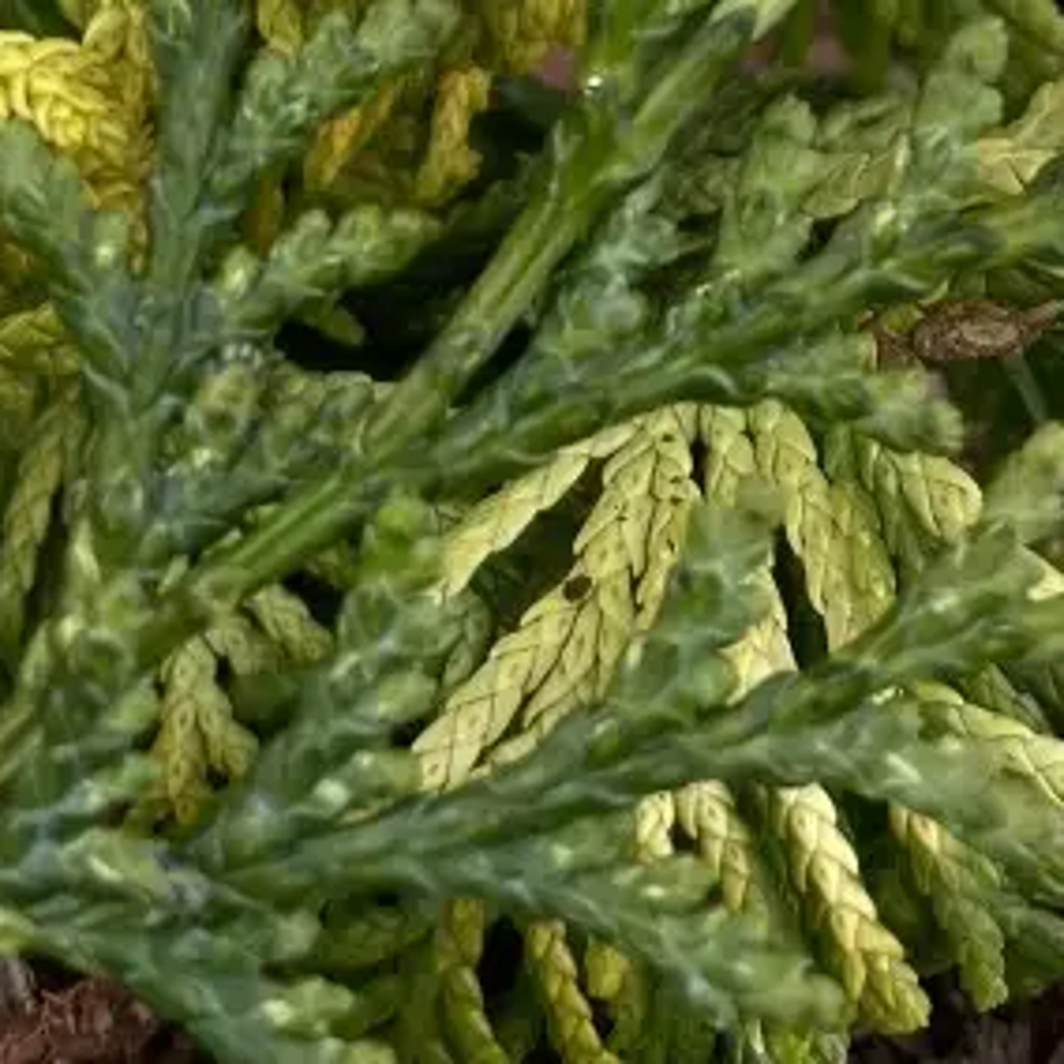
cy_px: -809
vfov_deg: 17.3
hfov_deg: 20.9
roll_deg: -13.4
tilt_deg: -27.4
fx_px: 2886
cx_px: 468
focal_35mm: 83
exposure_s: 1/121
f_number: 1.6
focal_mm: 4.2
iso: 50
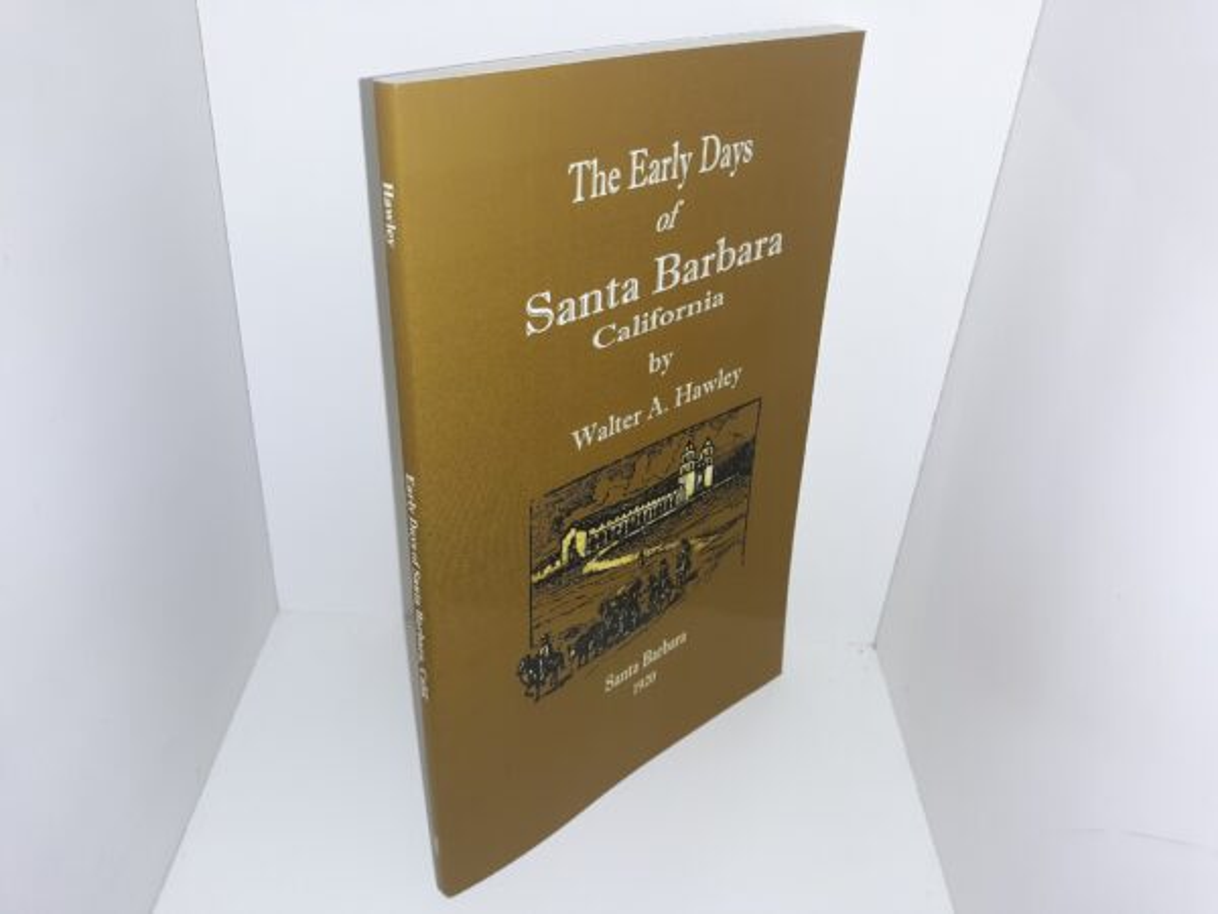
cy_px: 457
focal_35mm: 28
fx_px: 985
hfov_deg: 63.4
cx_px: 609
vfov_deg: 49.7
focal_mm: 3.7
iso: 50
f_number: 1.7
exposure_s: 1/120
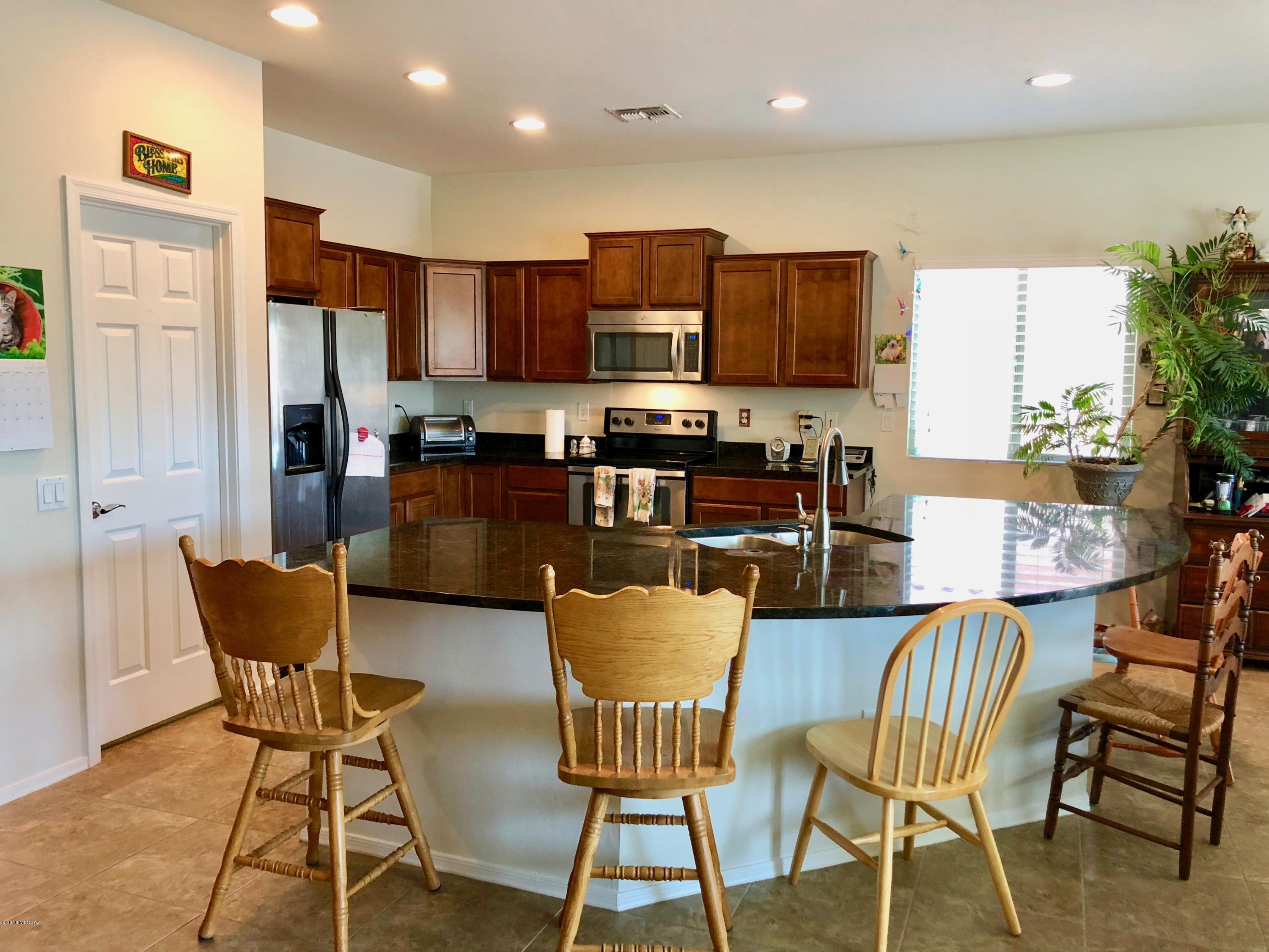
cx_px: 634
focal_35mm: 28
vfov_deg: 49.7
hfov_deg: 63.4
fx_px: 1026
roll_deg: +0.2
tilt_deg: -5.1
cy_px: 476
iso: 40
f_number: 1.8
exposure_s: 1/15
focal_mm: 4
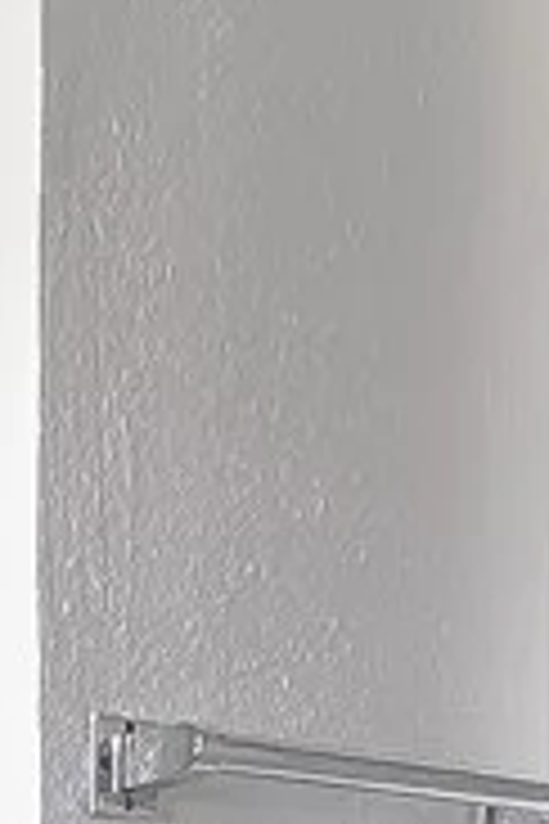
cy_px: 1756
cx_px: -554
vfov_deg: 14.8
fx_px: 2447
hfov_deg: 11.5
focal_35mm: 107
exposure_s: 1/160
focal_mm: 12
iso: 640
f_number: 4
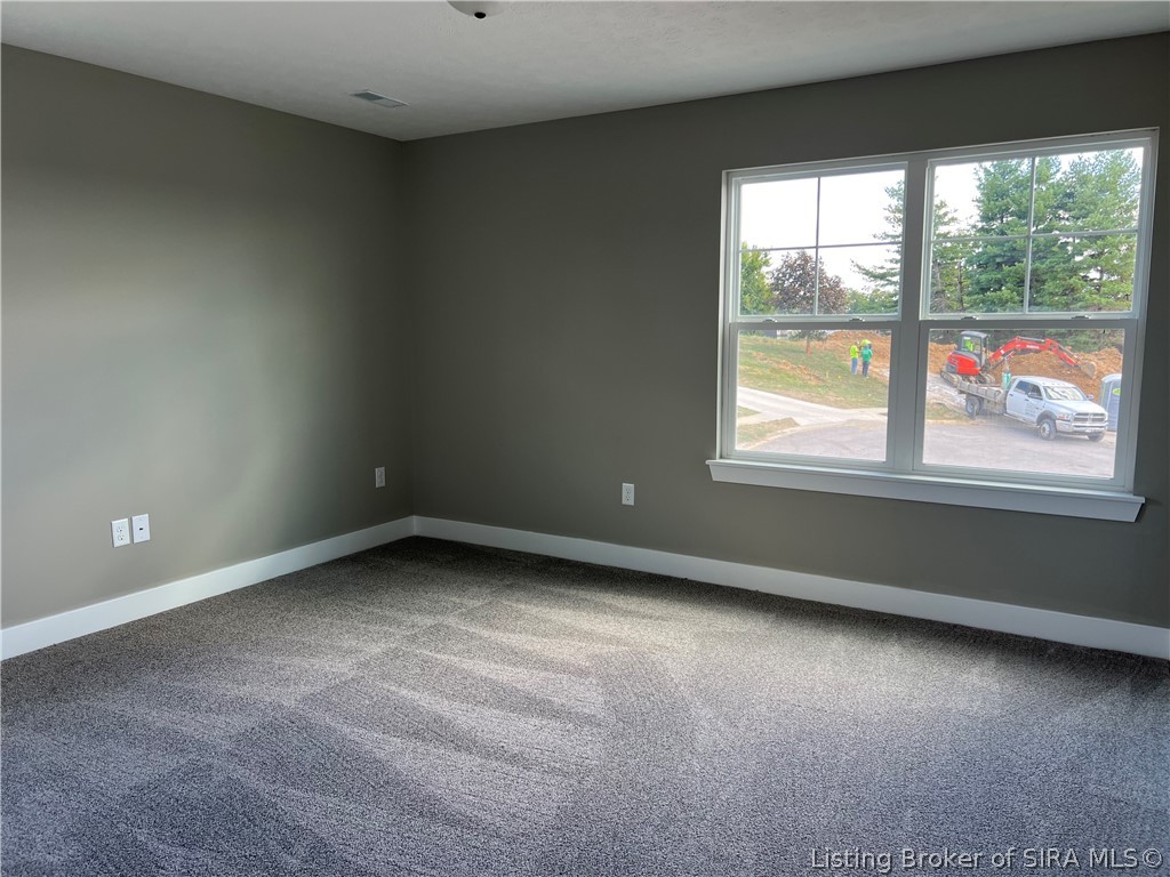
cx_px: 585
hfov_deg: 67.3
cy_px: 438
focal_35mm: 26
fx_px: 879
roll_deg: +0.6
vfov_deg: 53.1
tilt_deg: -6.9
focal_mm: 5.7
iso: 50
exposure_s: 1/121
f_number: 1.5
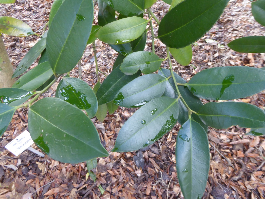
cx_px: 132
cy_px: 100
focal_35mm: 24
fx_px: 184
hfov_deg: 71.6
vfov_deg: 56.8
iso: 250
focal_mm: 4.3
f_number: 3.3
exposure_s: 1/60
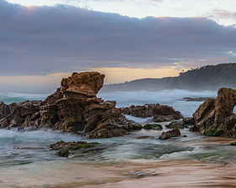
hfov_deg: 22.4
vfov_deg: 18.0
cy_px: 84
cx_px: 150
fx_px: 593
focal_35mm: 85
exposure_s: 1.3
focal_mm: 44
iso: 64
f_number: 8
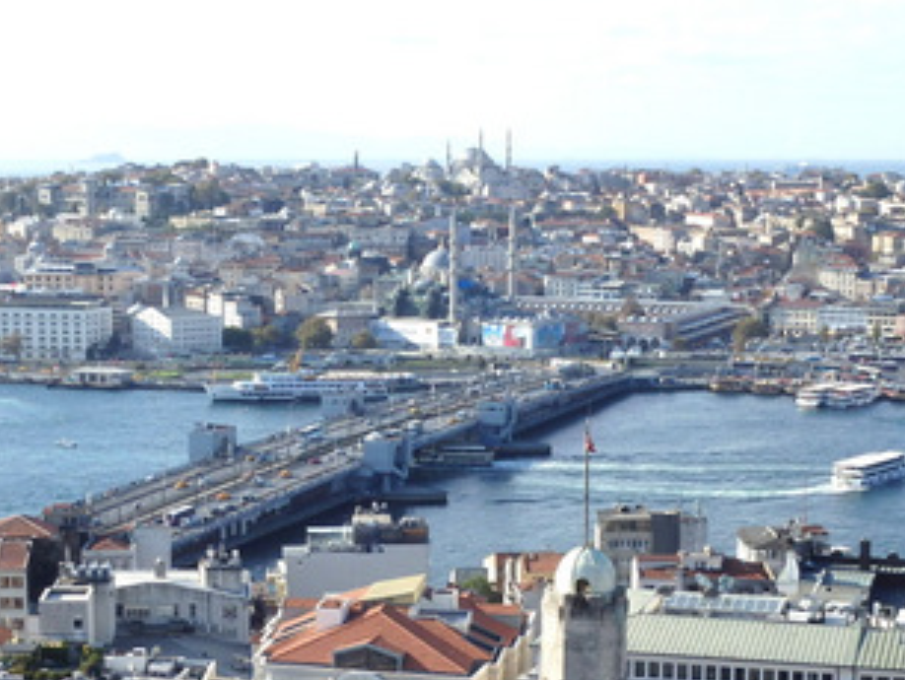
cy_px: 525
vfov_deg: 18.3
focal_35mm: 80
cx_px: 373
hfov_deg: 24.4
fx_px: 2093
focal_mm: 8.8
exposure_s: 1/500
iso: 125
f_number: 4.9
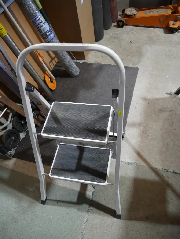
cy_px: 120
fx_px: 194
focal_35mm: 28
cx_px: 90
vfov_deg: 63.4
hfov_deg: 49.8
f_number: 3.5
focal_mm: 14
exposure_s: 1/60
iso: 400
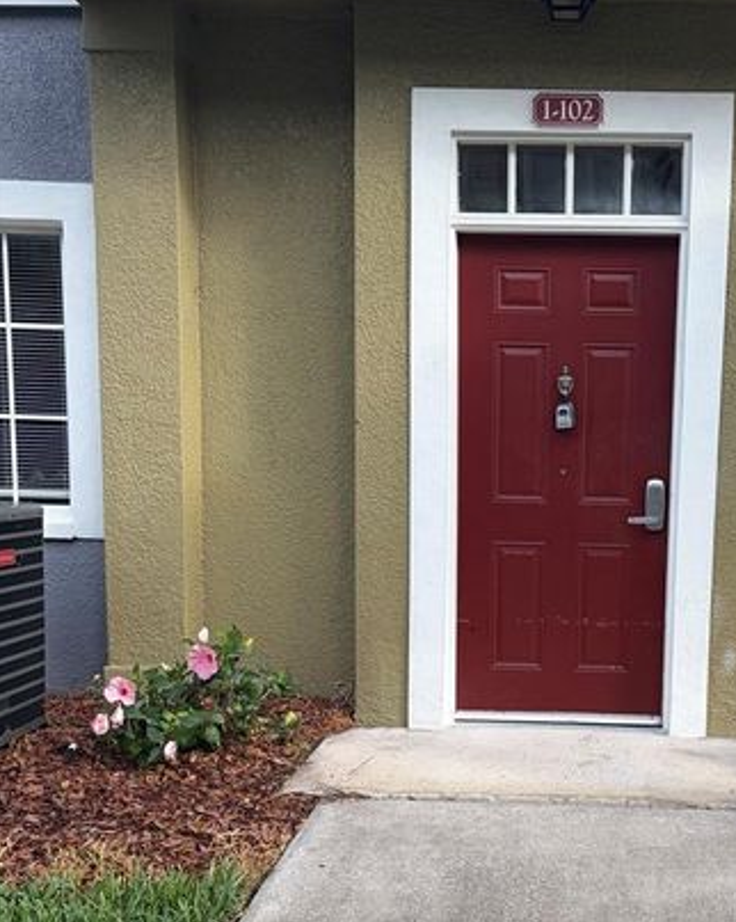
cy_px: 594
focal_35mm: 42
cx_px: 565
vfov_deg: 43.4
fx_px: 1144
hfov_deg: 34.8
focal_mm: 5.96
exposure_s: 1/654
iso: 50
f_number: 1.6
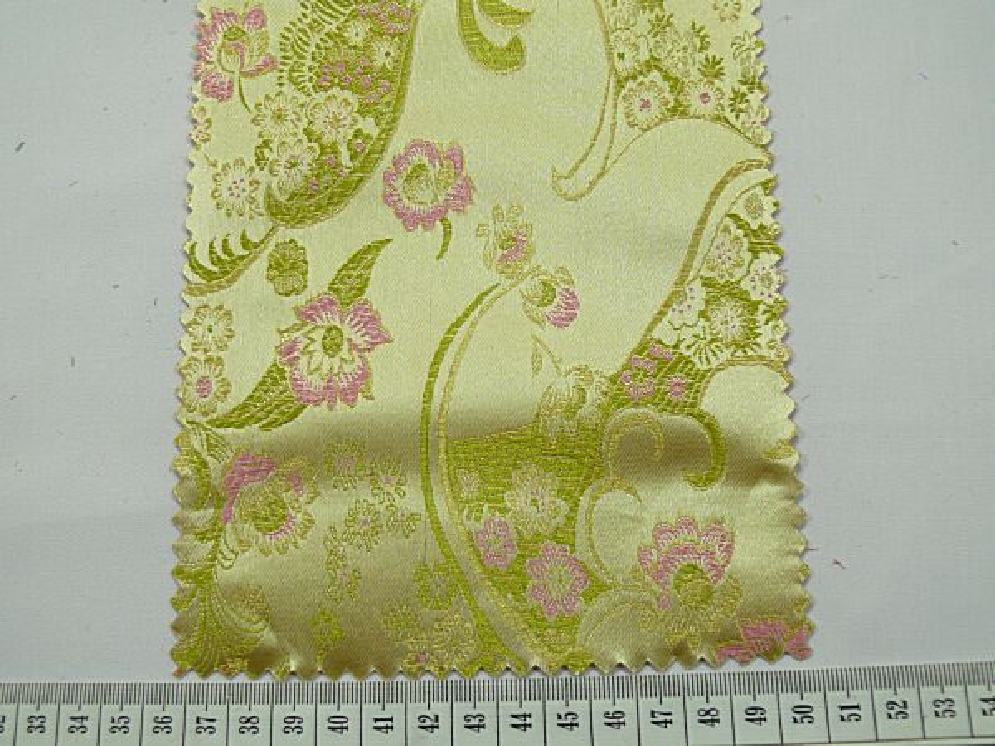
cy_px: 373
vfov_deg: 35.1
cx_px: 498
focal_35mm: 41
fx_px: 1179
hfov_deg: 45.8
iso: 100
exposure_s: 1/60
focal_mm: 8.3
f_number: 2.8
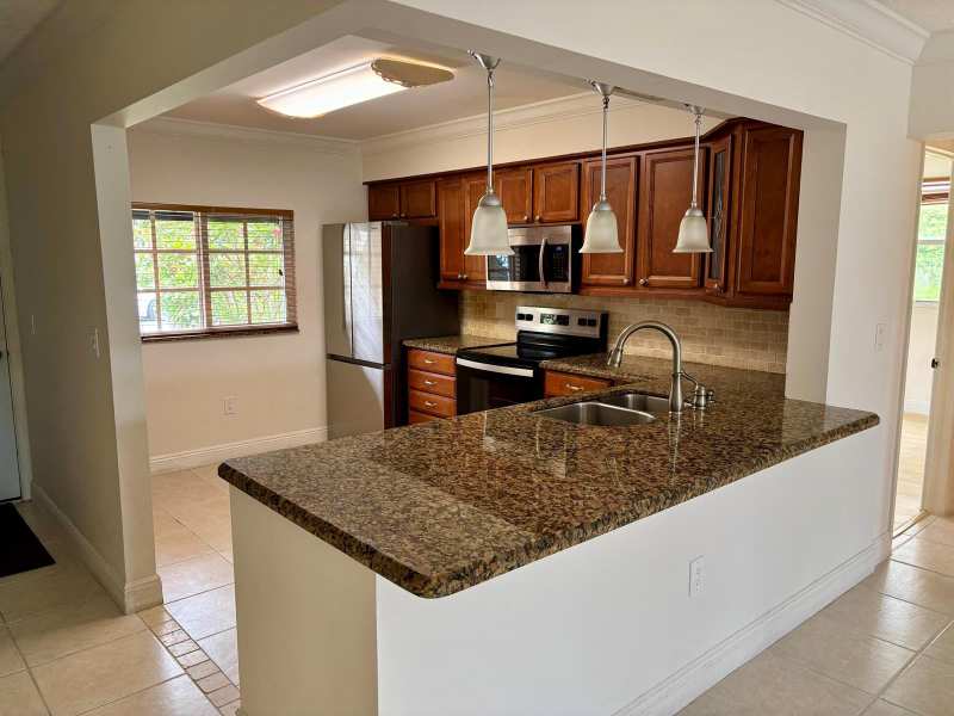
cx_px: 477
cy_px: 358
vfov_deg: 53.1
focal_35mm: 26
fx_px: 717
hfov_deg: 67.3
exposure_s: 1/60
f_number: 1.6
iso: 100
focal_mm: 5.96
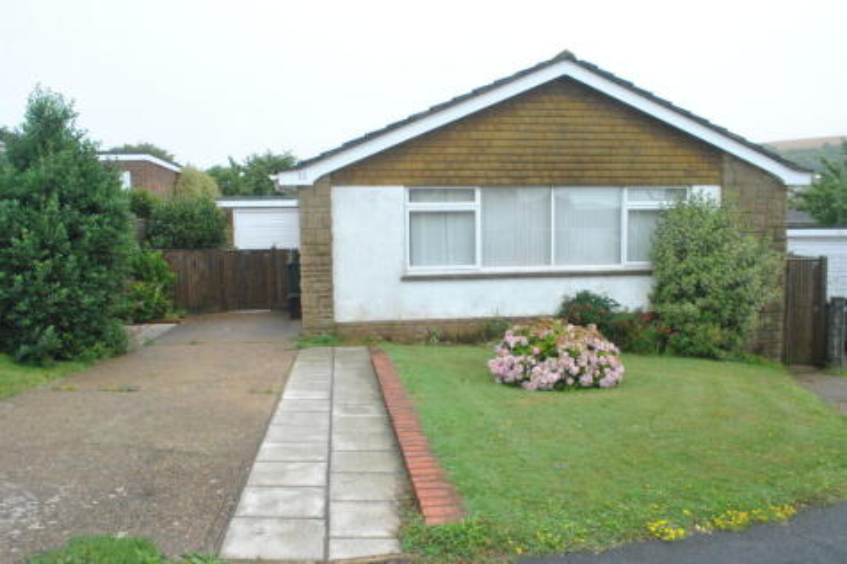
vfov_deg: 47.9
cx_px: 424
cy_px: 282
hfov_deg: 67.4
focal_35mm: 27
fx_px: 635
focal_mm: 18
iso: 1600
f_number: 13
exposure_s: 1/200
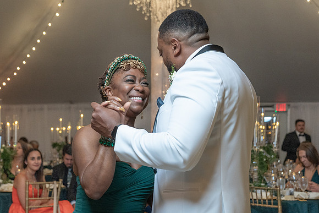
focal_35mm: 68
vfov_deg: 20.1
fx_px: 602
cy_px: 112
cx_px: 128
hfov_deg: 29.6
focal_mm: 44
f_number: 4
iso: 2000
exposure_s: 1/200
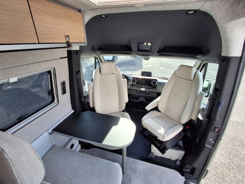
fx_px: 113
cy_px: 92
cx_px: 122
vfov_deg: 78.1
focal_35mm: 16
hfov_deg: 94.5
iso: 40
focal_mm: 1.64
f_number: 2.2
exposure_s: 1/264
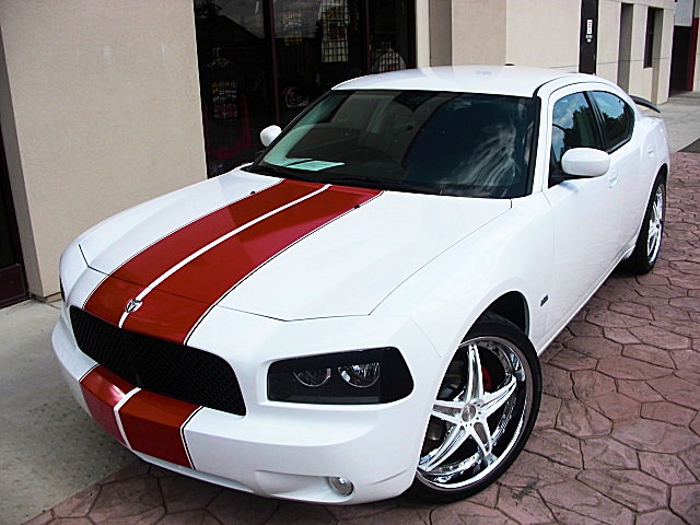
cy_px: 262
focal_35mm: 36
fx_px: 728
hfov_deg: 51.4
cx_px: 350
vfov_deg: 39.7
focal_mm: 6.3
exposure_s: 1/125
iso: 50
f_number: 7.9
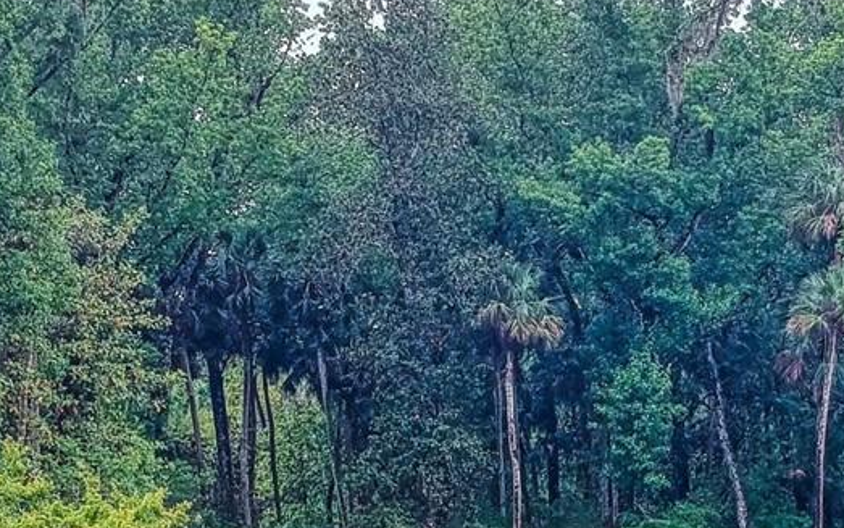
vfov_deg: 15.4
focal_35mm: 81
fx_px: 1863
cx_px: 605
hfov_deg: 25.3
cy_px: 659
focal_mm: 4.49
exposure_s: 1/160
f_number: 2.6
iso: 100
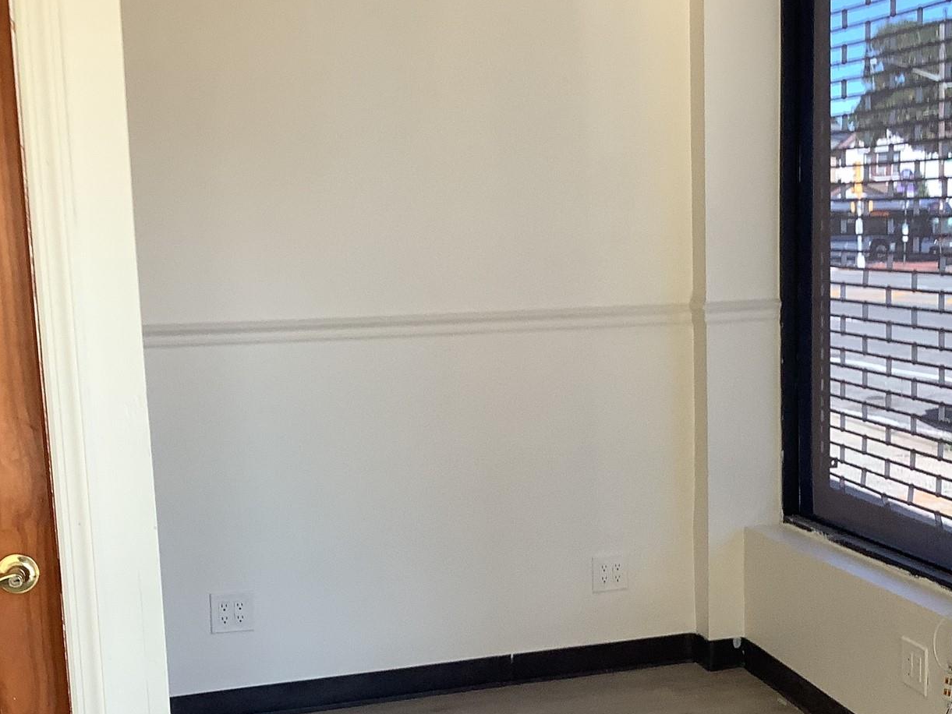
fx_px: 1430
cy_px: 482
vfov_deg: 27.8
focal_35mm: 52
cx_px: 561
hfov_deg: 36.7
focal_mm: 3.3
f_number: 2.4
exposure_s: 1/120
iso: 50
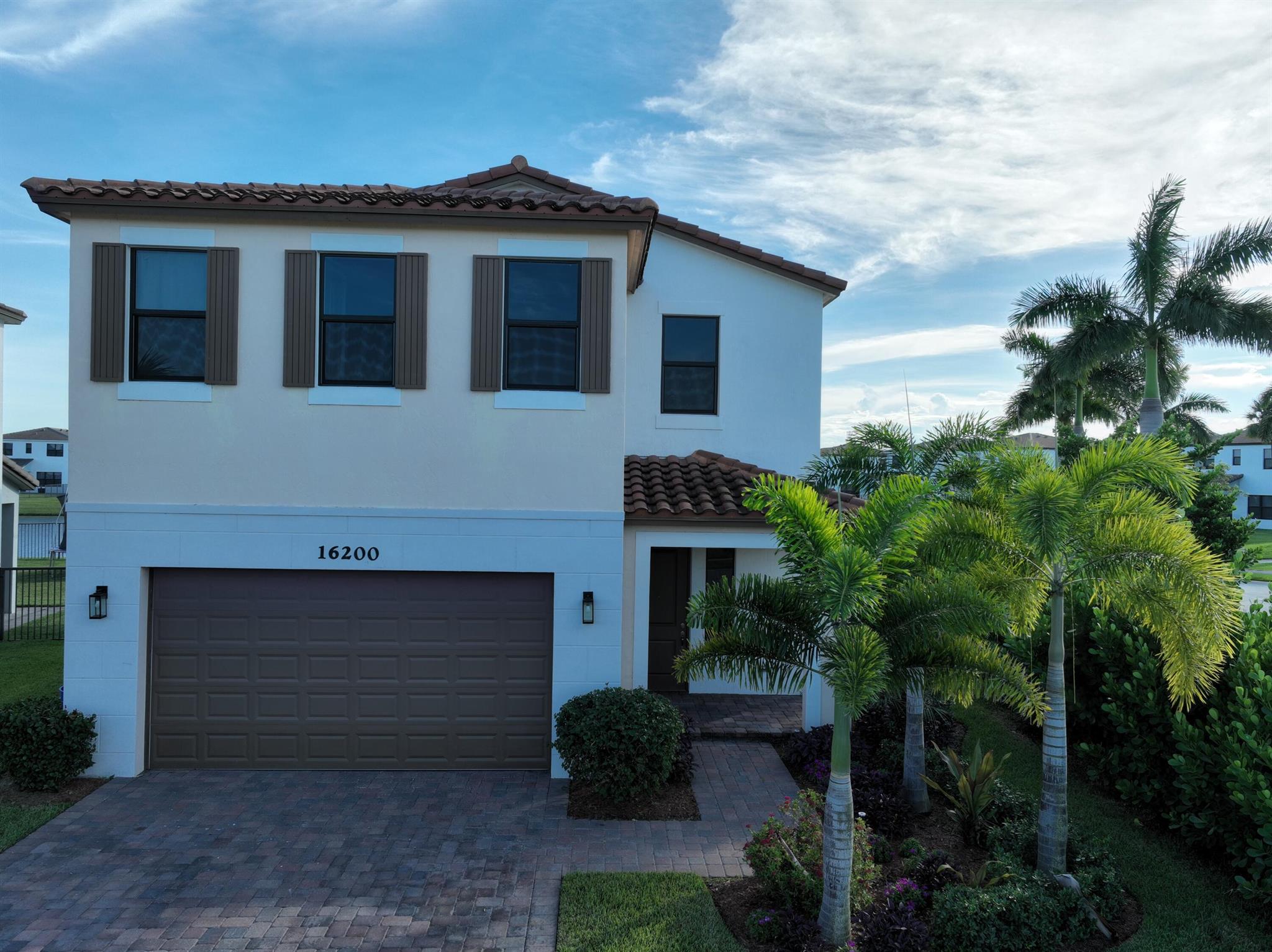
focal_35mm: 24
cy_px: 476
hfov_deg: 71.6
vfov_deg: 56.8
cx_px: 636
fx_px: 881
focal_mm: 12.29
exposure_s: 1/2500
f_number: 2.8
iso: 400
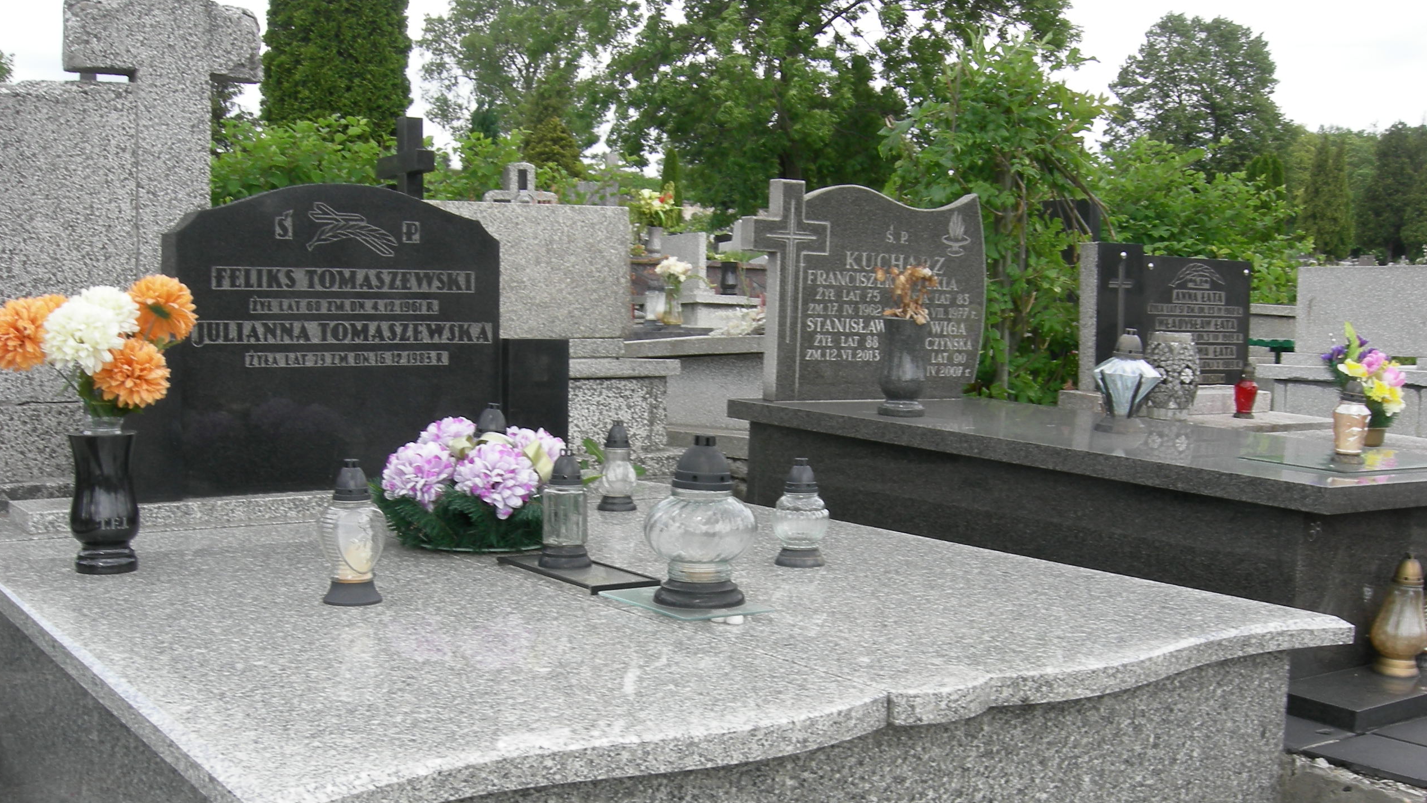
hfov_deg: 50.5
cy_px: 519
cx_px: 703
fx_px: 1514
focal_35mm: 40
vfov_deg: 29.5
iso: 64
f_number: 4.8
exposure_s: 1/155
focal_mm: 7.5
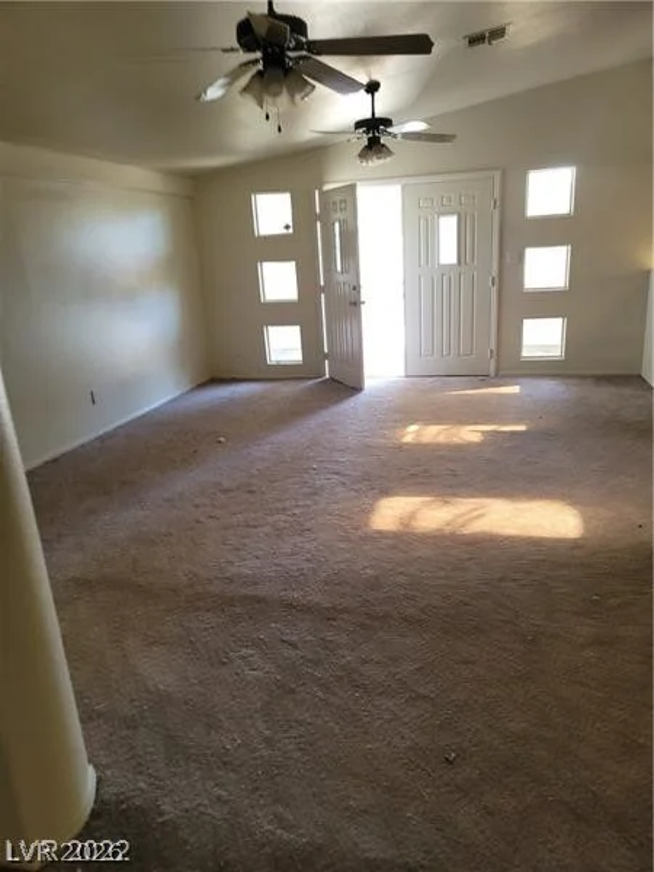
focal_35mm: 25
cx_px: 327
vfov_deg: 69.4
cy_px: 436
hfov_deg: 54.9
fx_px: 630
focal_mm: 7
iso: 320
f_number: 1.8
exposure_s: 1/120
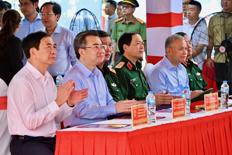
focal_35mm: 181
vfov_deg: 7.6
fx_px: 1166
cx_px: 116
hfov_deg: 11.4
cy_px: 78
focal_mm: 120
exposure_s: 1/250
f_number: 5.3
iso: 360
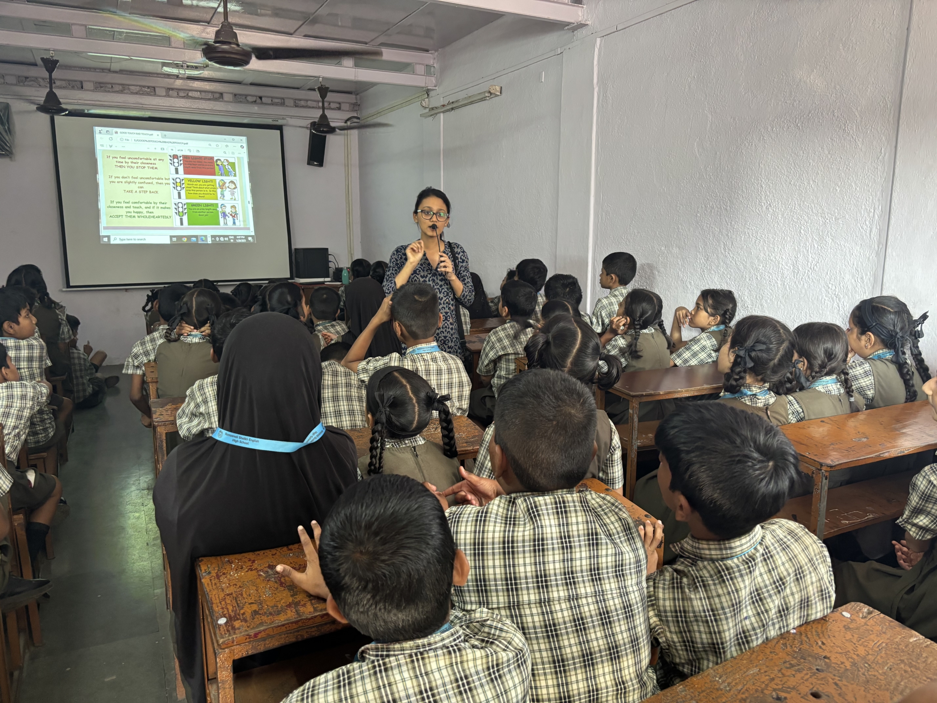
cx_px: 468
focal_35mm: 26
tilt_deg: -10.2
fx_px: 704
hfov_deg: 67.3
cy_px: 352
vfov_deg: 53.1
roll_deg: -0.1
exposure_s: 1/50
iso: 250
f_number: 1.6
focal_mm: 5.96
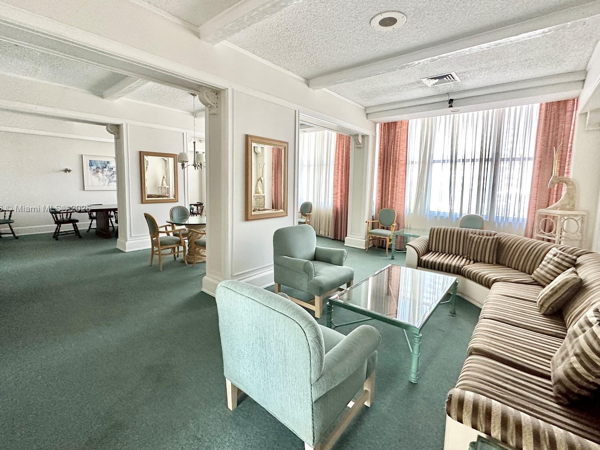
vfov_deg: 78.0
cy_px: 209
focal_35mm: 16
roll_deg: -1.3
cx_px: 297
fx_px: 277
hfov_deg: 94.5
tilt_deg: -4.5
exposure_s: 1/120
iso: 250
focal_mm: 2.22
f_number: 2.2
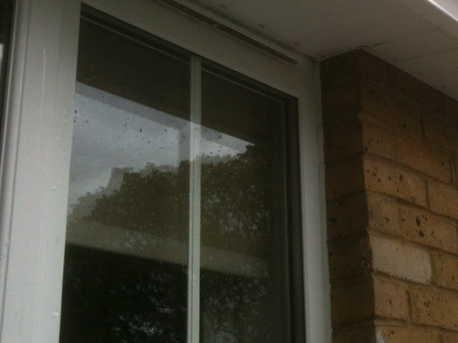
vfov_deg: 21.5
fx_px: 886
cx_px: 432
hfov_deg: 27.7
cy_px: 43
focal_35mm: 67
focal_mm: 3.85
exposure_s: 1/697
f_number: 2.8
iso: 64
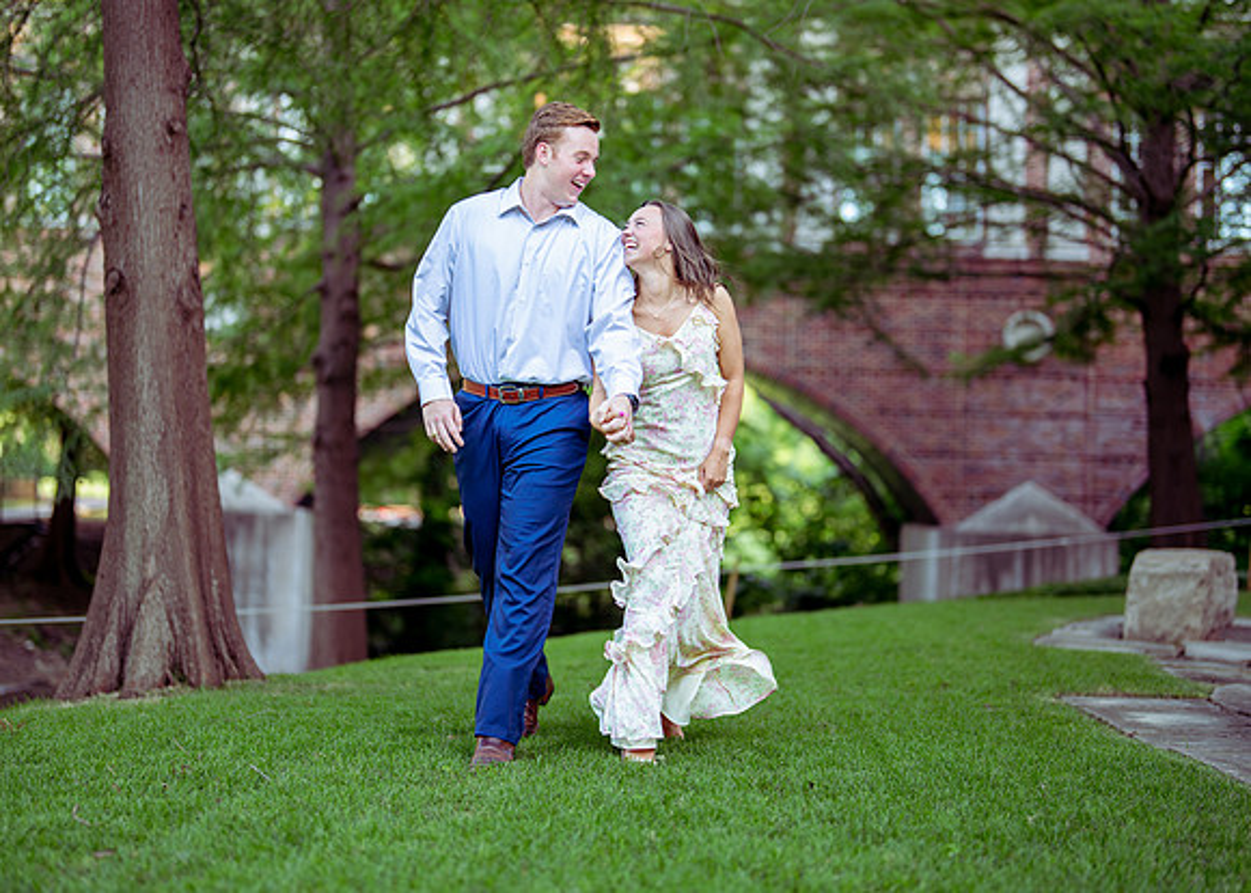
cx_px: 607
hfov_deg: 33.2
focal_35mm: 59
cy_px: 407
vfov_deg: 24.1
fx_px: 2095
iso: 500
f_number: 1.2
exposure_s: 1/1000
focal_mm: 50
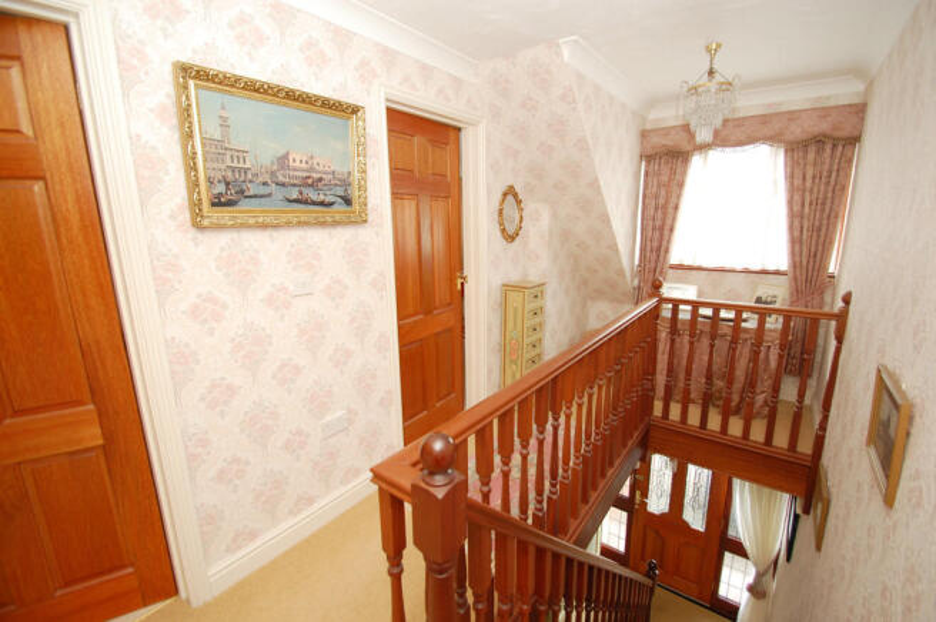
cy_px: 311
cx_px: 468
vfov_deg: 77.2
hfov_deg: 100.4
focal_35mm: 15
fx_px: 390
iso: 400
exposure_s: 1/60
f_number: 4
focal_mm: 10
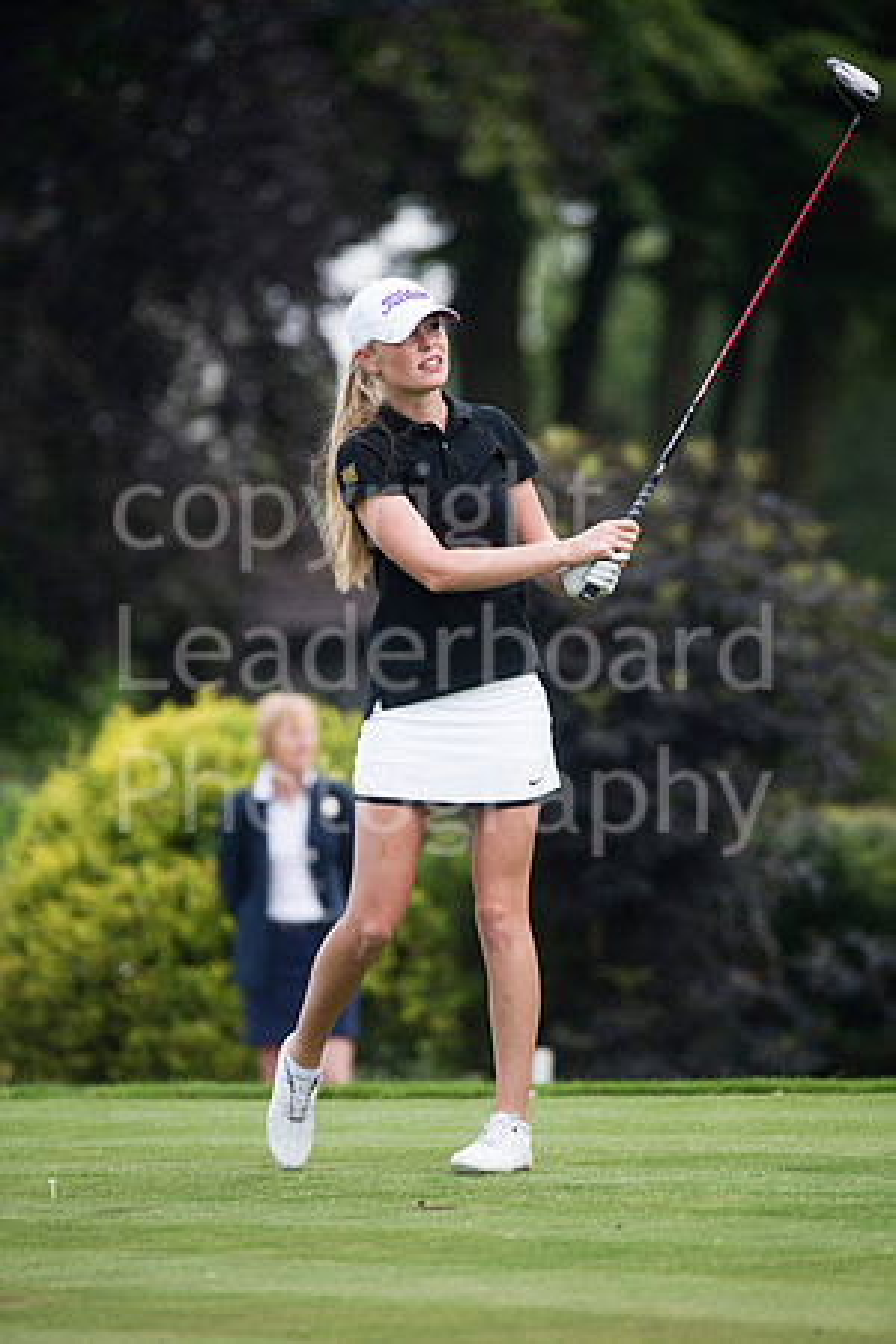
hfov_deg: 4.6
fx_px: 11199
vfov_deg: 6.9
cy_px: 672
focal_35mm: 300
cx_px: 448
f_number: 5
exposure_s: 1/1600
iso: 400
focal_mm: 300
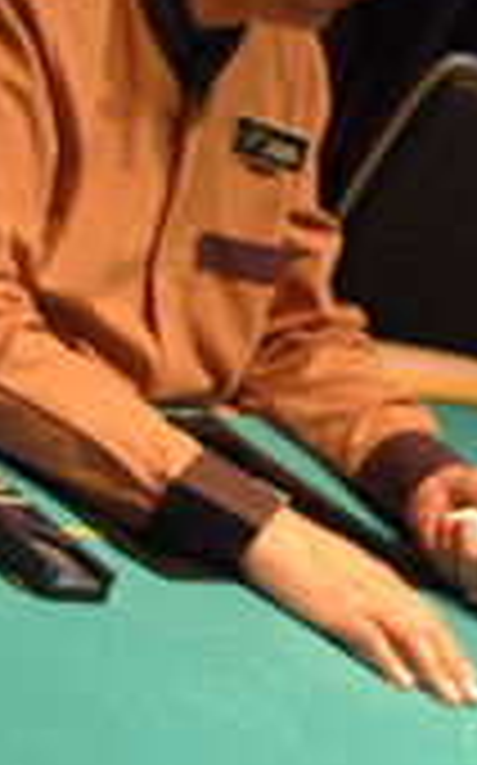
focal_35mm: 163
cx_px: 295
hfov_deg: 8.0
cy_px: 441
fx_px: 3396
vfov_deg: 12.8
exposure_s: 1/80
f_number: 2.8
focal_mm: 28
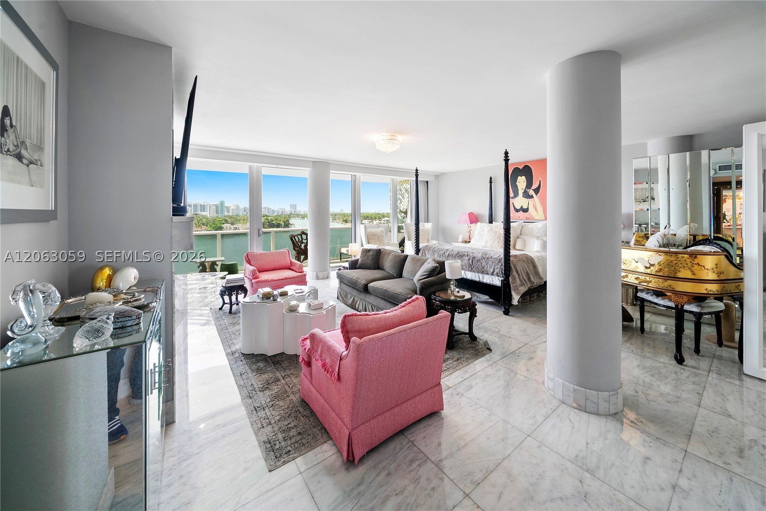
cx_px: 383
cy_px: 256
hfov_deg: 112.6
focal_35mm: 12
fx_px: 255
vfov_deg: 90.0
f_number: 8
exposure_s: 1/100
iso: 200
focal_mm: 12
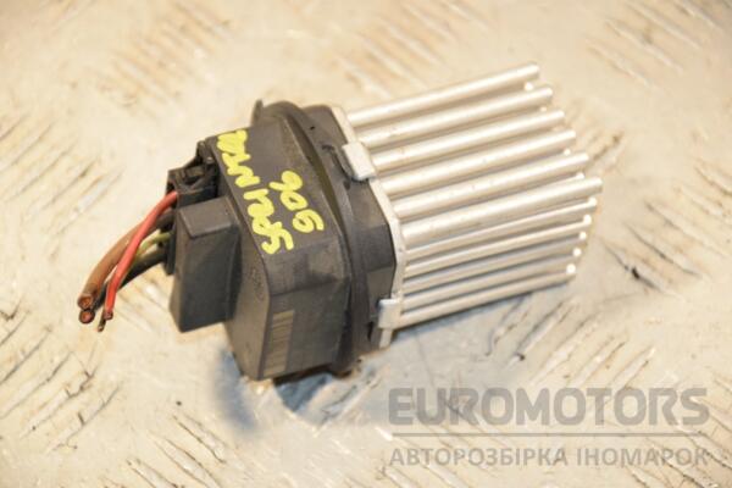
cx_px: 366
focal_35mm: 158
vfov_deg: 8.7
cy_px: 244
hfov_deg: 13.0
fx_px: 3202
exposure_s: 1/200
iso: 800
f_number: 6.3
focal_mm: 105
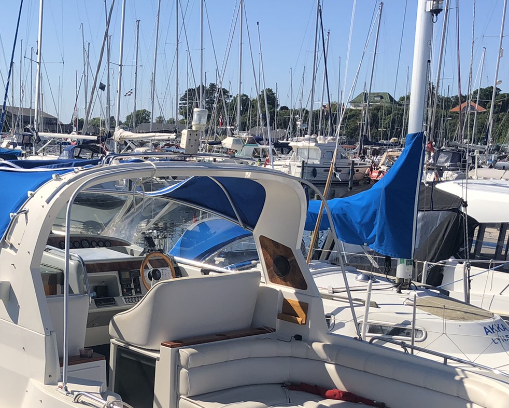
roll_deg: -2.0
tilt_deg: -15.8
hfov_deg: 32.7
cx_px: 167
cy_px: 398
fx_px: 859
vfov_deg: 25.5
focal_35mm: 57
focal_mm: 4
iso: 20
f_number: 1.8
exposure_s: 1/3205
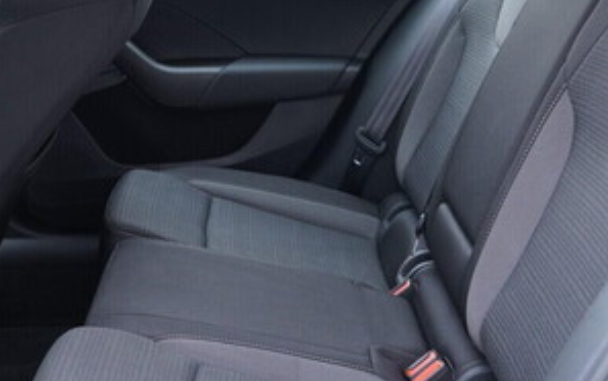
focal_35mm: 68
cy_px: 60
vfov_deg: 18.9
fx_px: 1127
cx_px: 371
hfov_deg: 30.1
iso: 800
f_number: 2.8
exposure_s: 1/40
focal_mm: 24
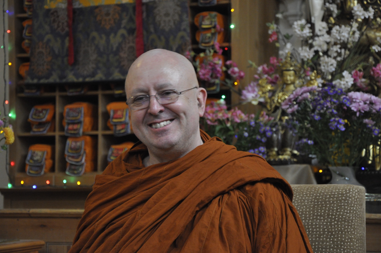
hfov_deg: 20.6
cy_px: 126
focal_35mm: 99
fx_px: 1046
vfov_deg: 13.8
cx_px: 190
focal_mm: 66
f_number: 5.3
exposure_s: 1/40
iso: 1600
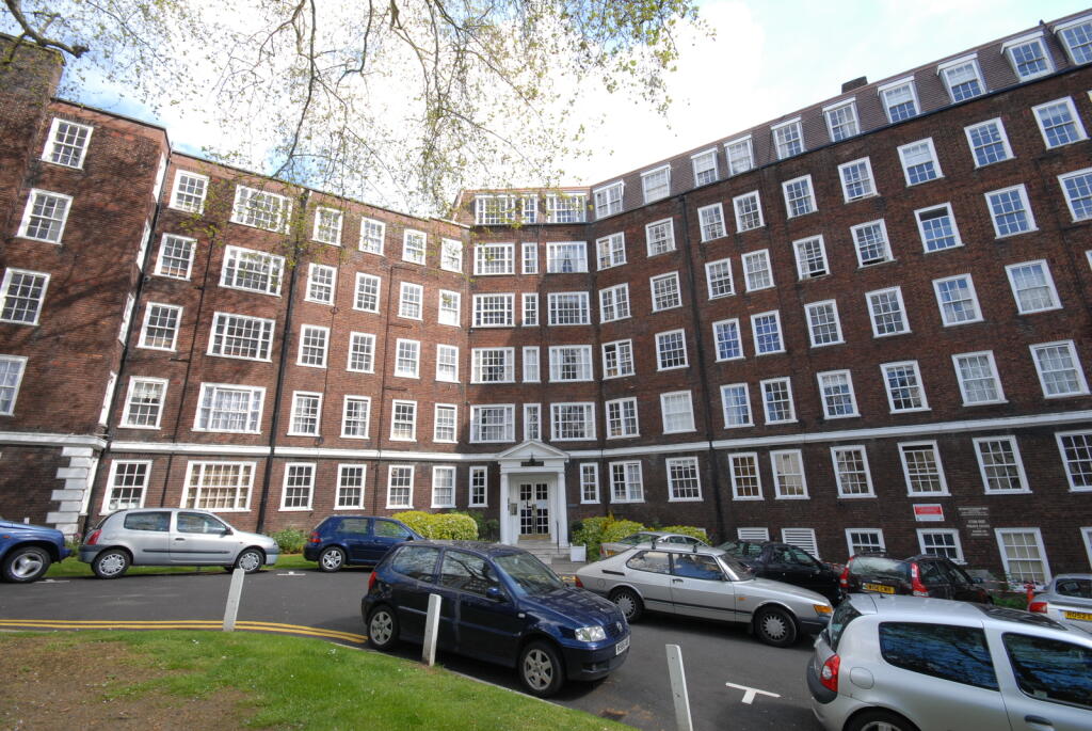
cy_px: 366
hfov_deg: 100.3
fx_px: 455
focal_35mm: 15
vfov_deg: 77.5
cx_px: 546
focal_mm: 10
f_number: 11
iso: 200
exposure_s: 1/50
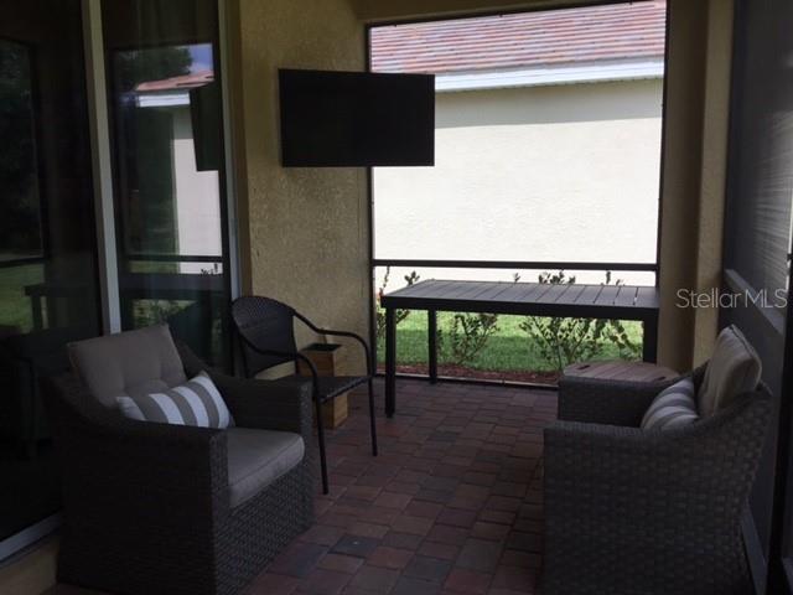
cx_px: 396
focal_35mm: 31
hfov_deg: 58.4
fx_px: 710
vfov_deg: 45.4
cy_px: 298
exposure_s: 1/673
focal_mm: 3.3
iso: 25
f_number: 2.4
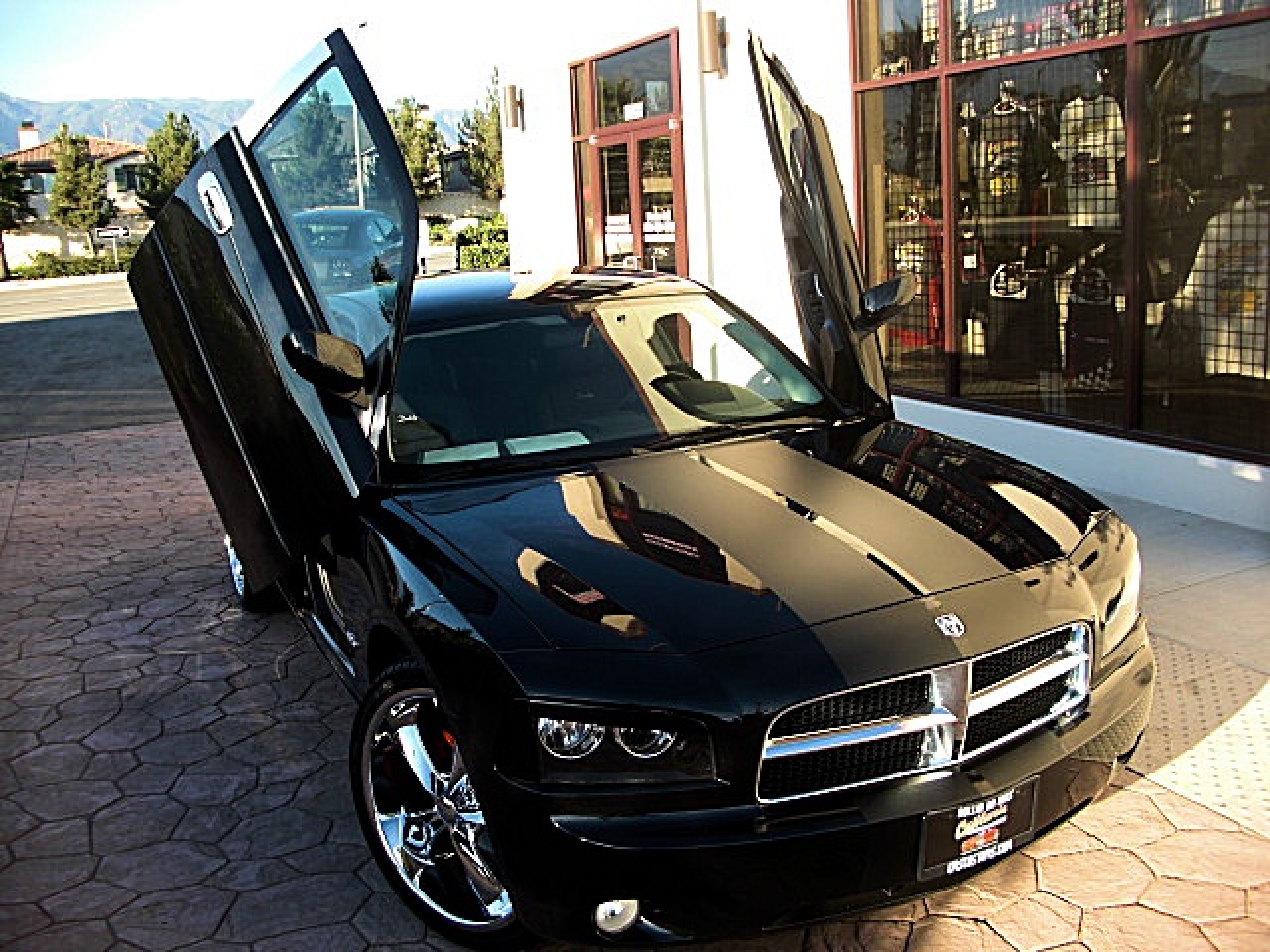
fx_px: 1321
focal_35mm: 36
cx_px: 635
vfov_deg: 39.7
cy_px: 476
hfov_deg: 51.4
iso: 50
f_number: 2.8
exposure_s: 1/160
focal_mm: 6.3
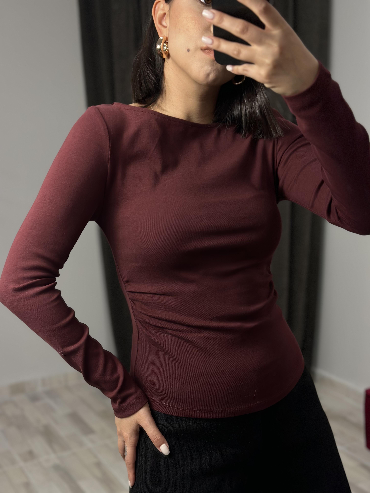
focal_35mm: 48
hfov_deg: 30.3
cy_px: 246
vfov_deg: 39.7
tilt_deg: -35.0
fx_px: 684
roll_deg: +4.6
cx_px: 185
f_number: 1.78
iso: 160
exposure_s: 1/100
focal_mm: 6.86
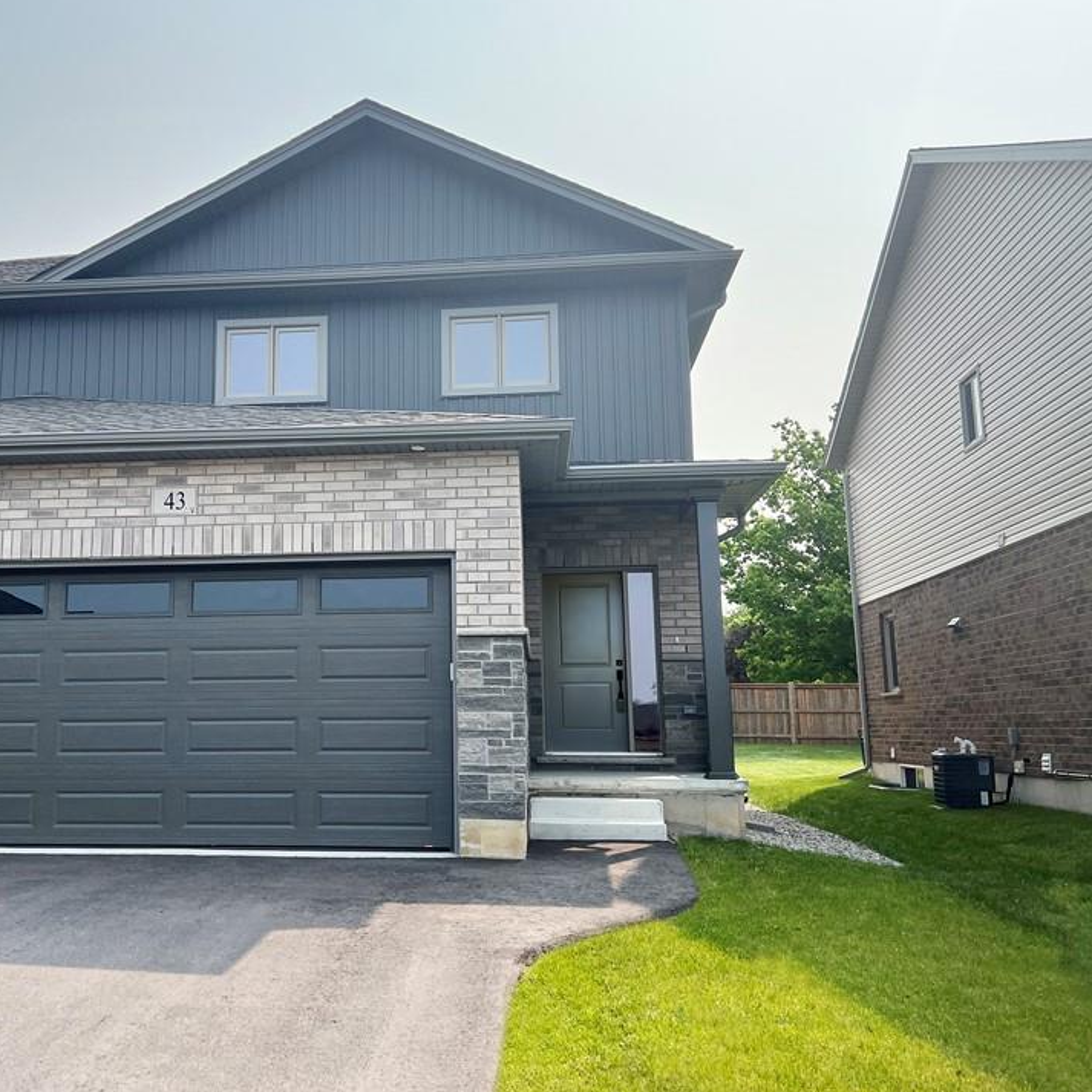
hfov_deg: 49.1
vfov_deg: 49.7
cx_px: 383
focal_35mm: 33
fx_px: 1178
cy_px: 518
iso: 50
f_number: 1.5
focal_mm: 5.7
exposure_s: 1/4274
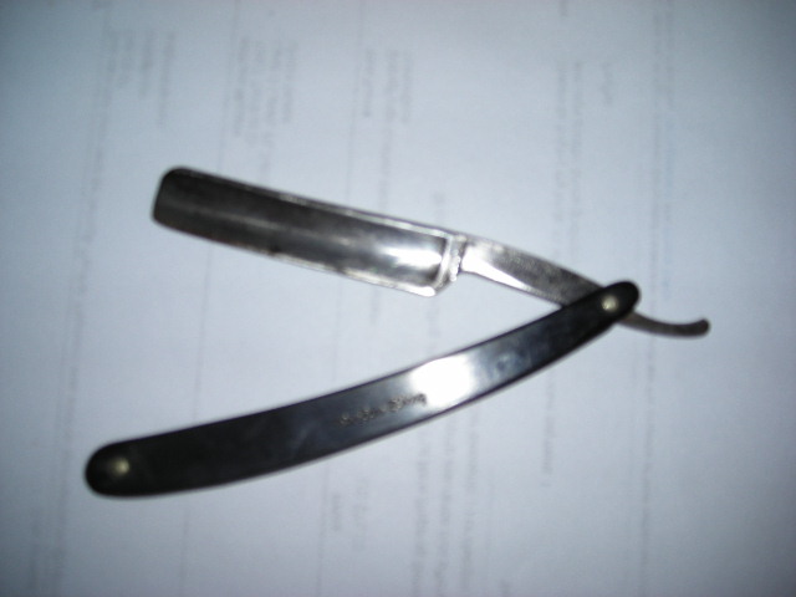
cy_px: 298
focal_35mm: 38
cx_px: 398
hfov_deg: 49.0
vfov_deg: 37.7
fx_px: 874
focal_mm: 6.3
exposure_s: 1/60
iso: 50
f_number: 3.2
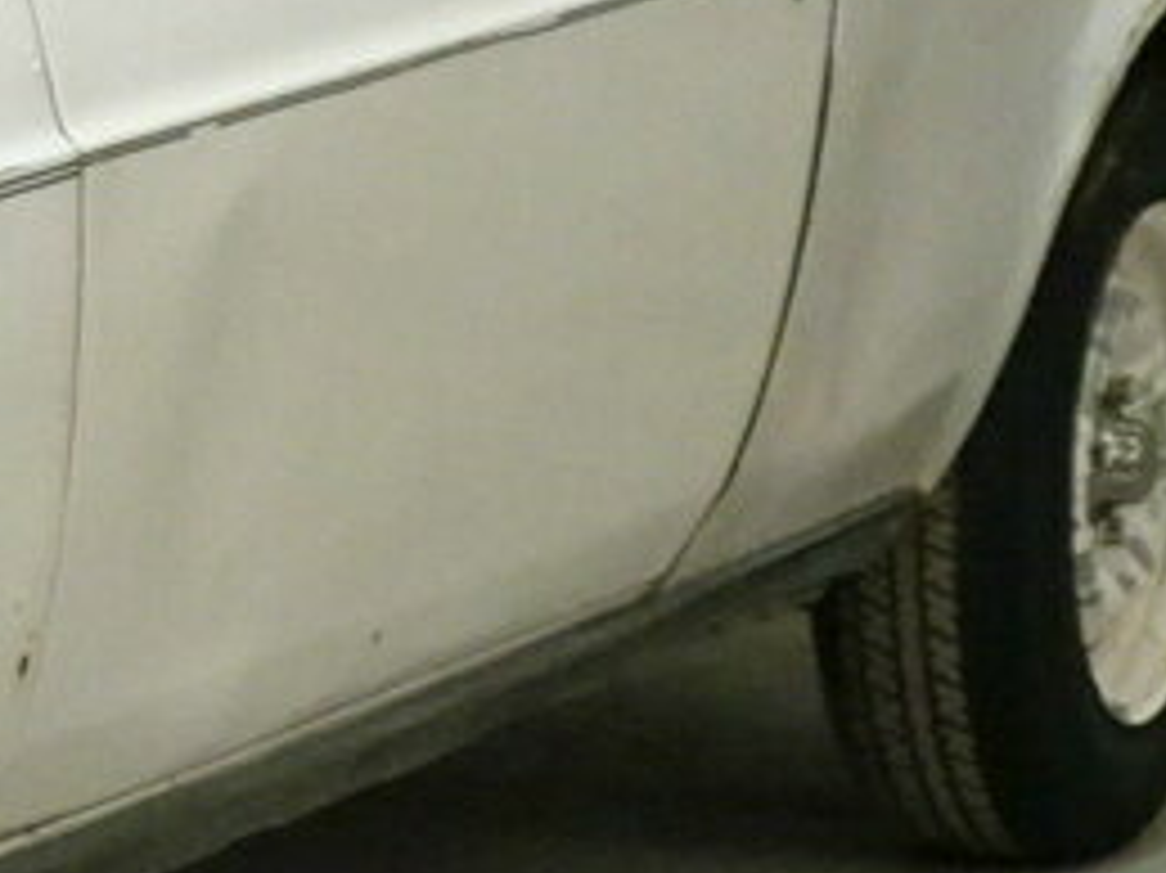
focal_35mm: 287
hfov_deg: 6.7
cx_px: -1121
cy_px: 270
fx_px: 9663
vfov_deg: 5.2
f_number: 4.5
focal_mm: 10.59
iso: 800
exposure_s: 1/25
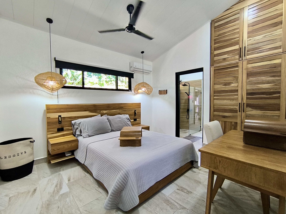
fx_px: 132
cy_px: 107
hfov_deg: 94.5
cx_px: 143
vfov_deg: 78.1
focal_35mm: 16
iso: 200
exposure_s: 1/33.3
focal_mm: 1.65
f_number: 2.2
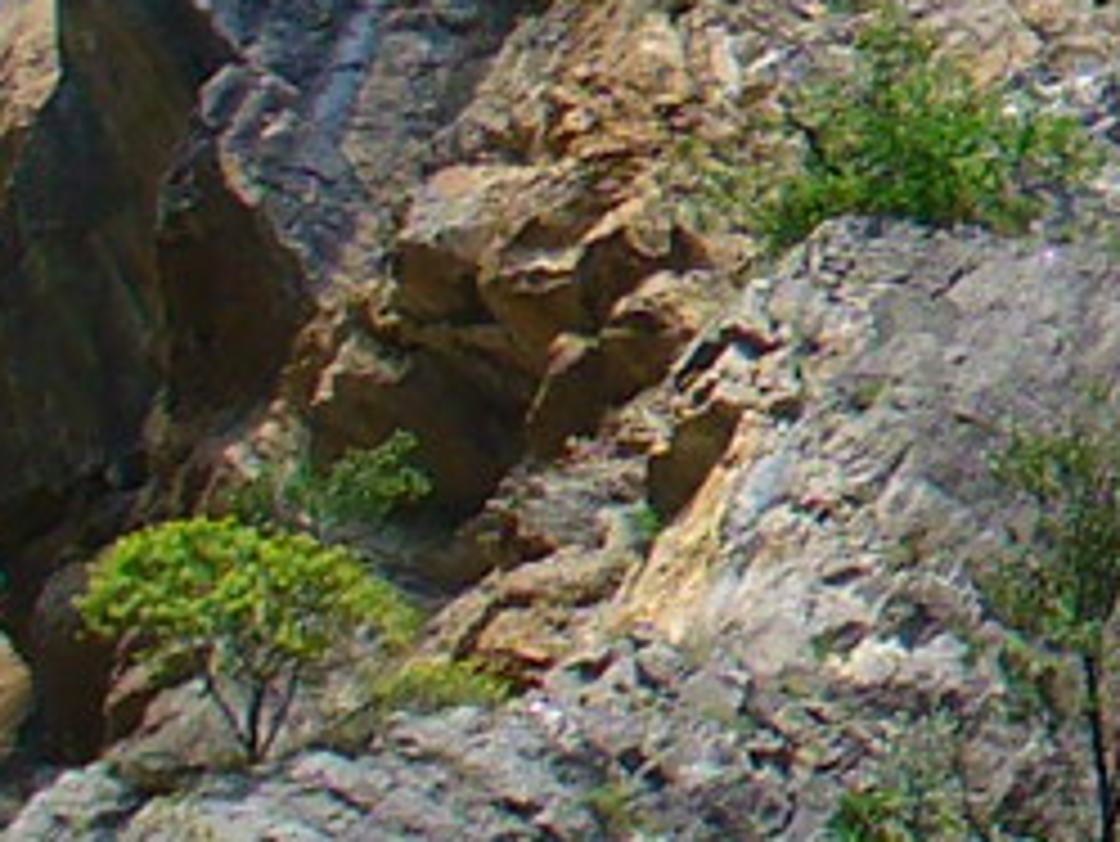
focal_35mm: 238
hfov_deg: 7.6
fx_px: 7704
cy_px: -293
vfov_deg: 6.2
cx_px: 2996
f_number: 5.6
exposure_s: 1/160
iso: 64
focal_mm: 6.1
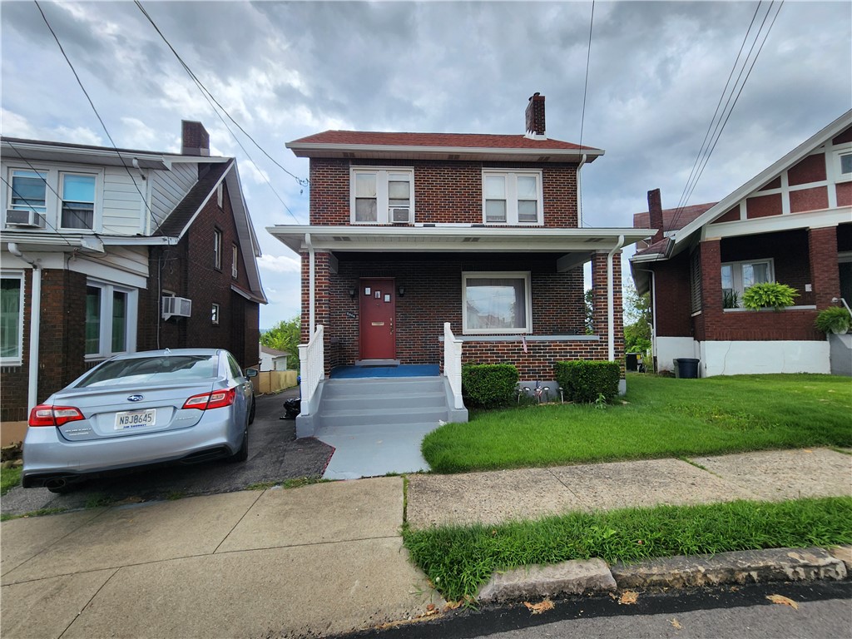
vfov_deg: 89.9
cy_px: 320
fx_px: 320
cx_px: 426
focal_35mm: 13
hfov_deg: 106.2
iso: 50
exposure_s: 1/1636
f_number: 2.2
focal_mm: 2.2
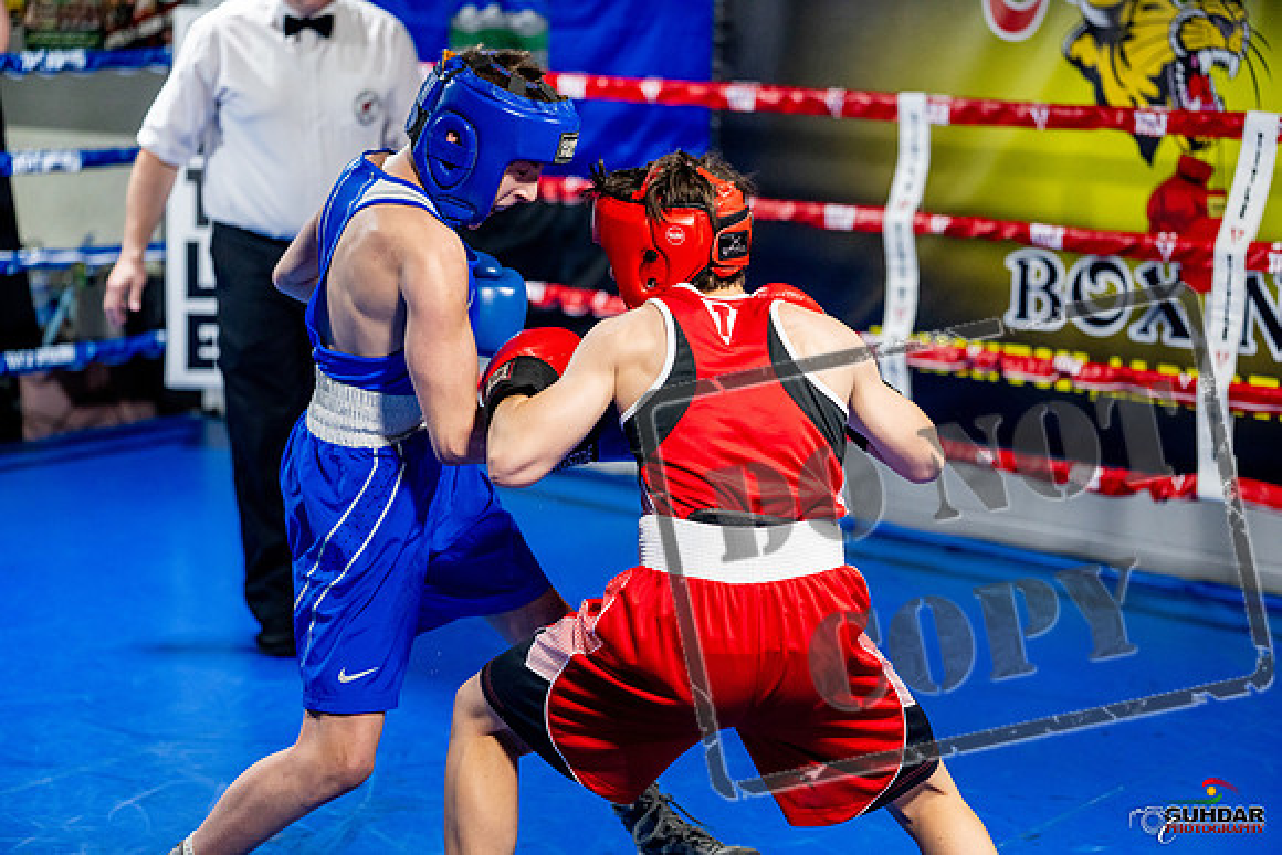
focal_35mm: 65
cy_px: 428
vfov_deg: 20.9
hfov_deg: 31.0
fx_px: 2315
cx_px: 641
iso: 4000
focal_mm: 65
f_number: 2
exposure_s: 1/1000
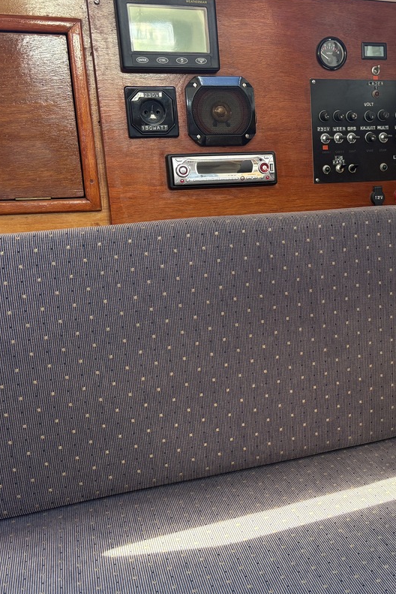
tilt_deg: -11.9
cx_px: 357
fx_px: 676
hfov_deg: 31.1
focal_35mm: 41
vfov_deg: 47.4
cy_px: 306
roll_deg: +1.8
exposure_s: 1/78
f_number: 1.6
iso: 125
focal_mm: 5.96
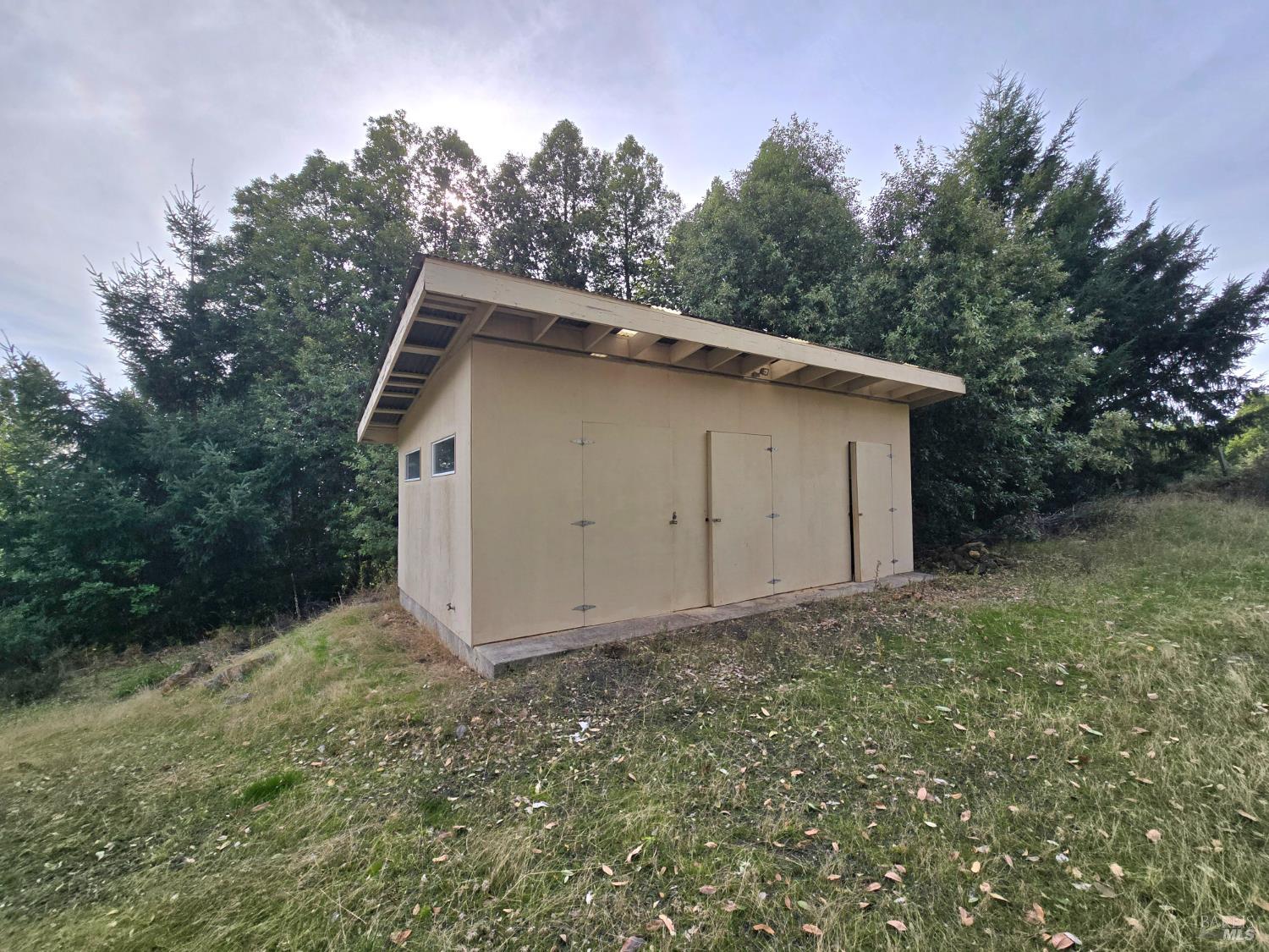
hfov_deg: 106.2
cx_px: 634
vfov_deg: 89.9
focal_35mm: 13
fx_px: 477
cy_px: 476
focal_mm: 2.2
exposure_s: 1/2000
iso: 50
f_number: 2.2
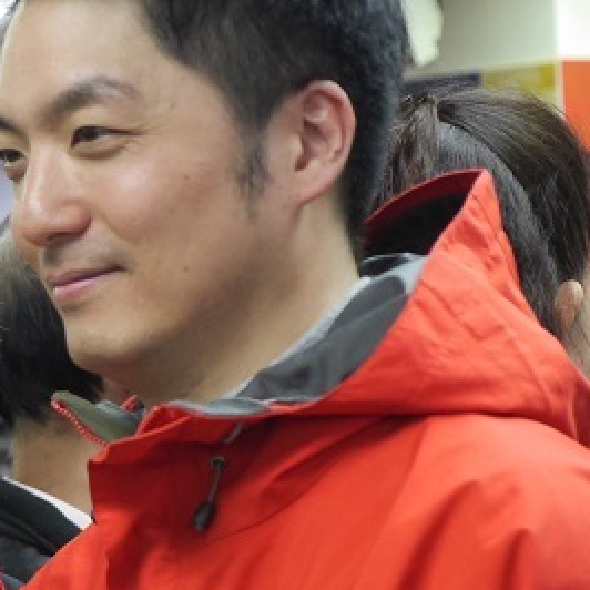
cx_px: -100
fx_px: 3818
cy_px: 363
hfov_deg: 8.7
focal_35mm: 198
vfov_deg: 8.8
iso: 1000
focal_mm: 35
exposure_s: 1/125
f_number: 2.8
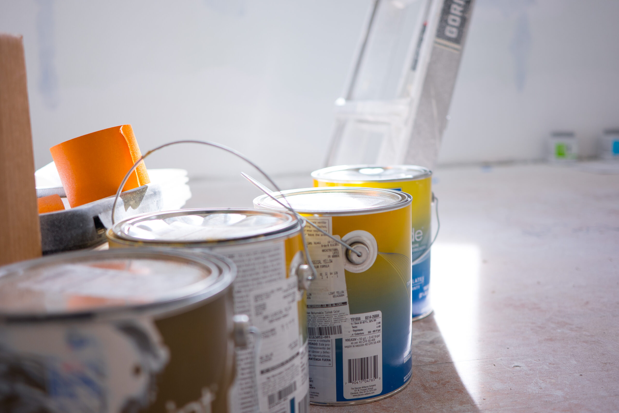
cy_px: 206
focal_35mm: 36
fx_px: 619
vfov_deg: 36.9
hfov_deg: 53.1
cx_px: 310
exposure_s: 1/320
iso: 160
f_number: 2
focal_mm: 24
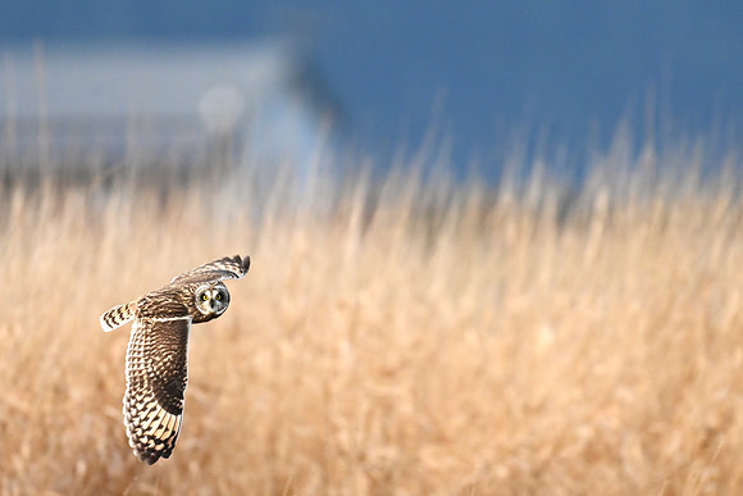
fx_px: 16514
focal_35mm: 800
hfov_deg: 2.6
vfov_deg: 1.7
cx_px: 372
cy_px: 248
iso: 2500
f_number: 6.3
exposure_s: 1/800
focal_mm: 800
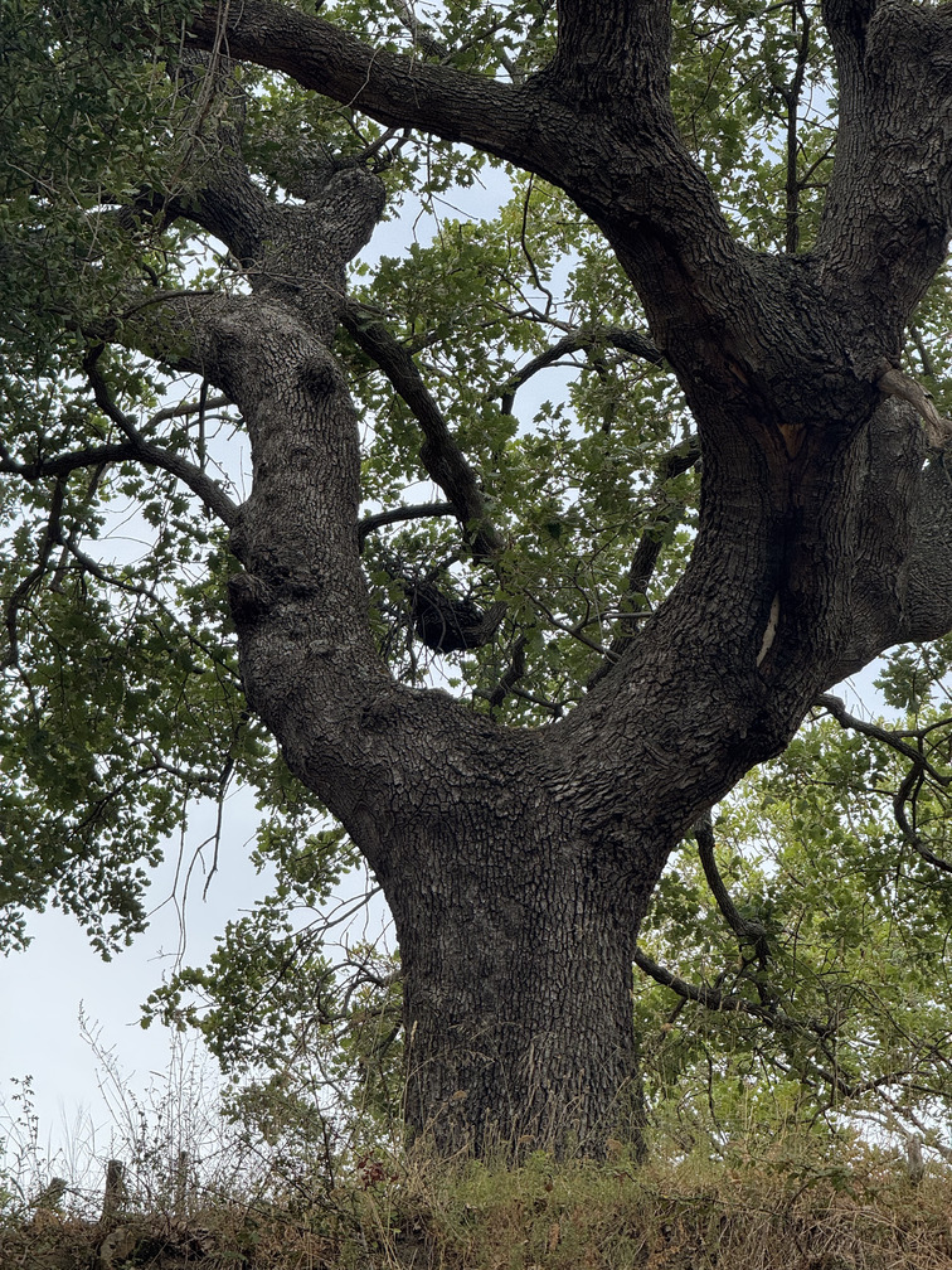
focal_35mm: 120
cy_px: 635
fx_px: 4400
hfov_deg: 12.3
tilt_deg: +37.9
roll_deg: -2.6
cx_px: 476
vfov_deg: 16.4
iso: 50
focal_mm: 15.66
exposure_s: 1/467
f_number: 2.8
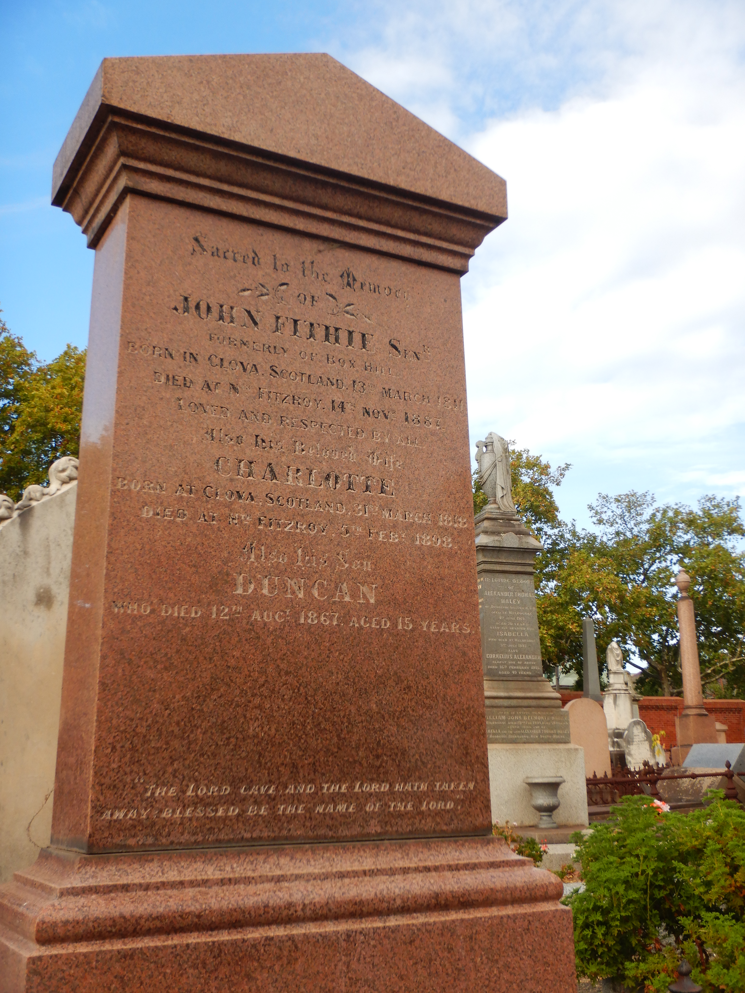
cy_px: 496
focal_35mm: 37
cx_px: 372
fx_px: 1062
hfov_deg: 38.7
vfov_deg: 50.1
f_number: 4.2
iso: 125
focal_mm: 6.6
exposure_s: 1/320
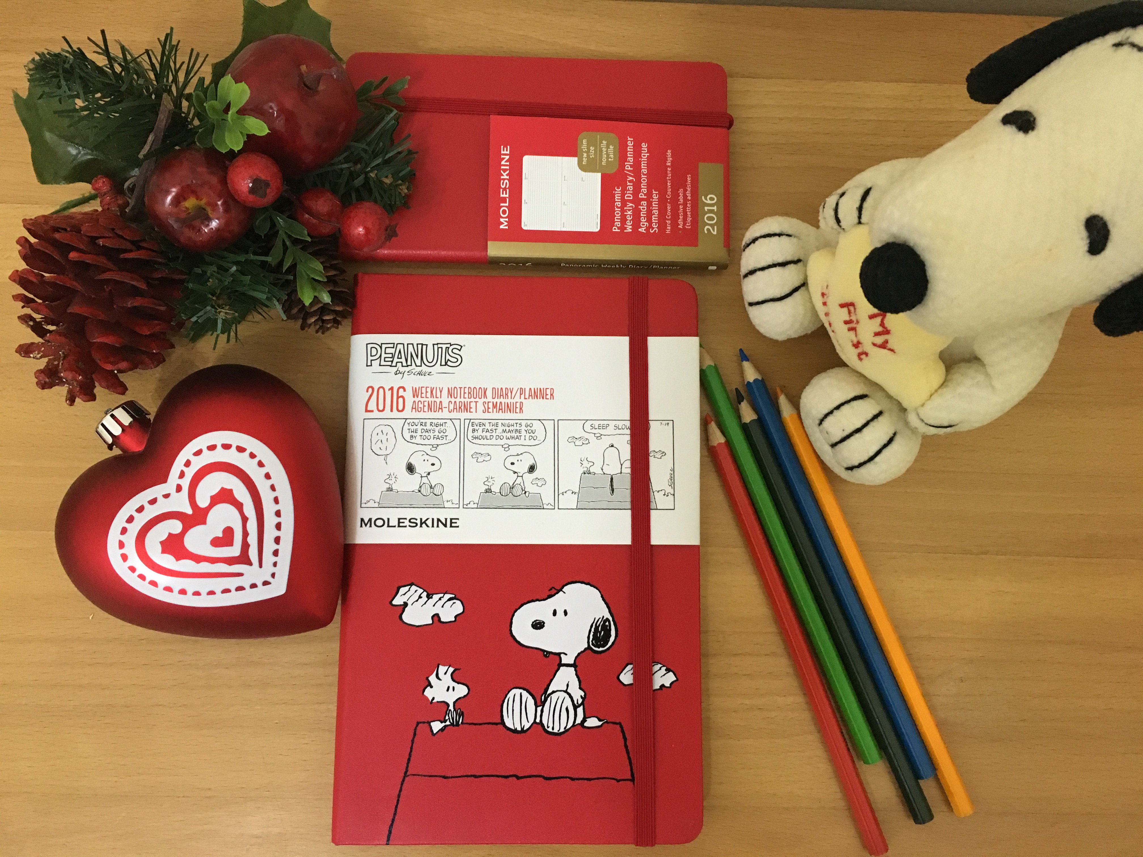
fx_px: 958
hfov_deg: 61.7
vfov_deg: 48.2
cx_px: 572
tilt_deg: -83.4
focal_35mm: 29
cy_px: 428
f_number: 2.2
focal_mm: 4.15
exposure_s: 1/30
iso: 200
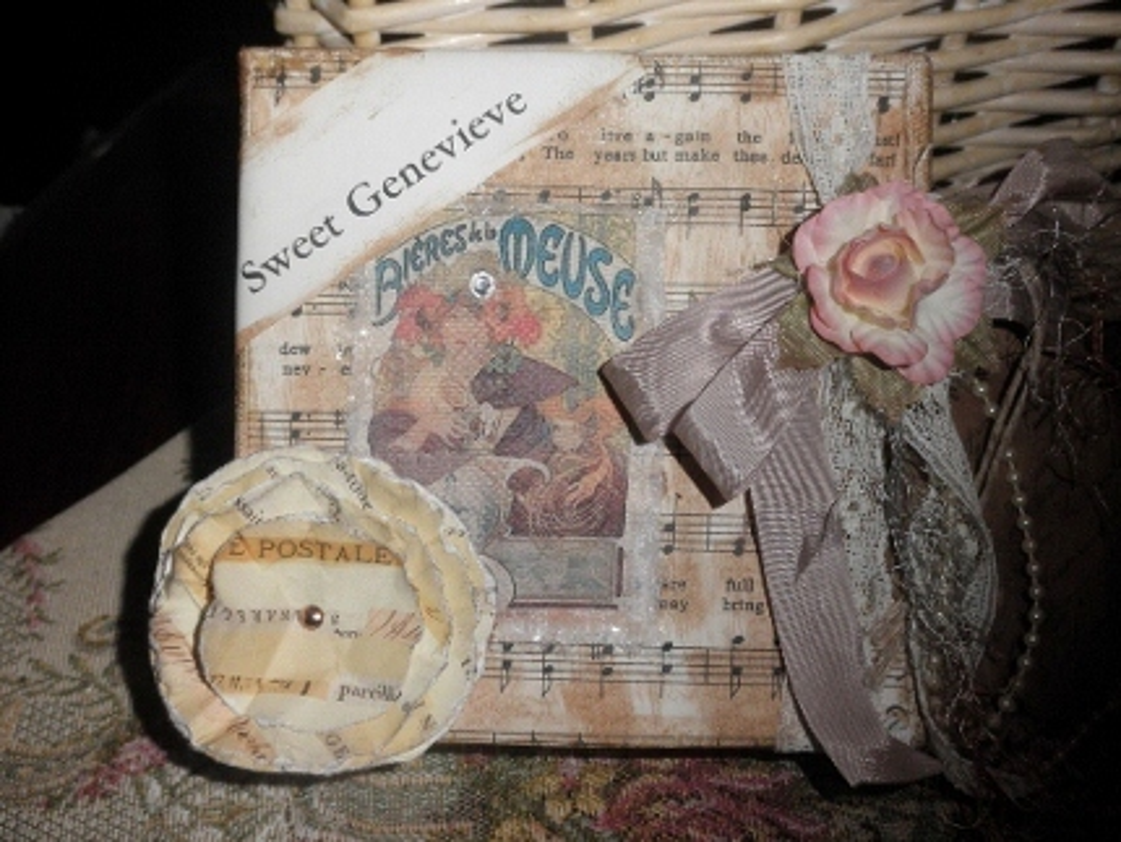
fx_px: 1426
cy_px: 421
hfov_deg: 42.9
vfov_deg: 32.9
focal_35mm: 44
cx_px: 560
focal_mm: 7.9
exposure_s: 1/80
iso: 200
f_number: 9.6
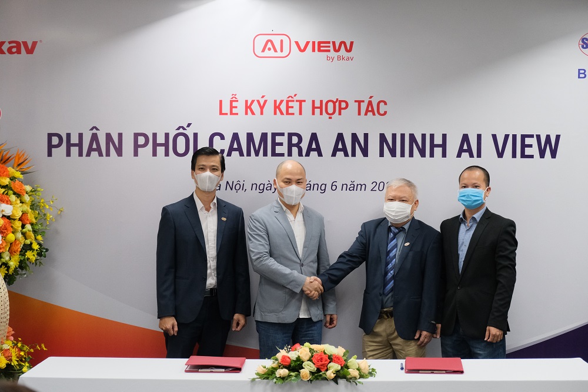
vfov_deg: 20.3
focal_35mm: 67
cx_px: 294
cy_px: 196
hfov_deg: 30.1
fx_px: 1094
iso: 2500
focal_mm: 44.4
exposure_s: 1/160
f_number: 4
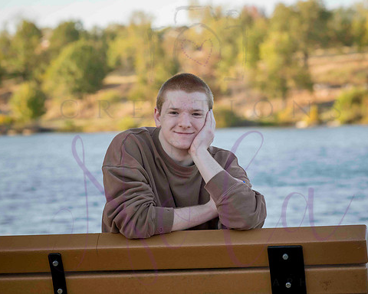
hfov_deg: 15.2
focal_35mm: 127
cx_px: 201
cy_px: 147
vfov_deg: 12.1
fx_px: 1383
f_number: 5.6
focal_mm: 112
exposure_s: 1/640
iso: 400
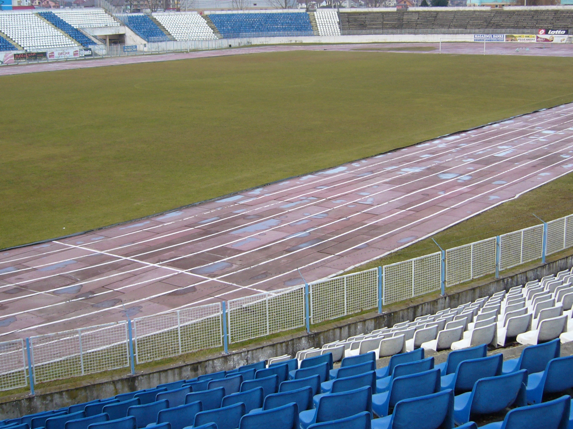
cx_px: 294
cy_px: 166
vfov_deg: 29.6
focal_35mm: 49
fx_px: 811
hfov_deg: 38.9
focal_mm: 5.8
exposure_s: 1/100
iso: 80
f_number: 2.8
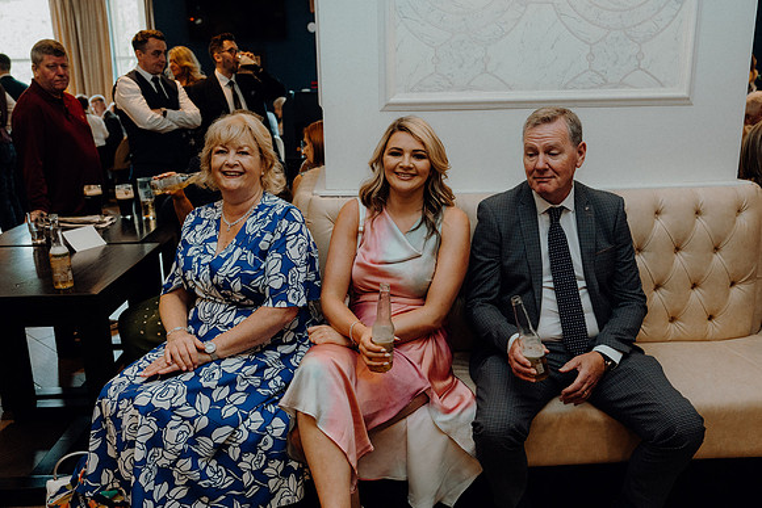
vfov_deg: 42.3
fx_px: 656
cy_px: 254
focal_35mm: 31
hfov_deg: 60.3
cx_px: 381
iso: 2500
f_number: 3.5
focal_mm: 31
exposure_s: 1/160
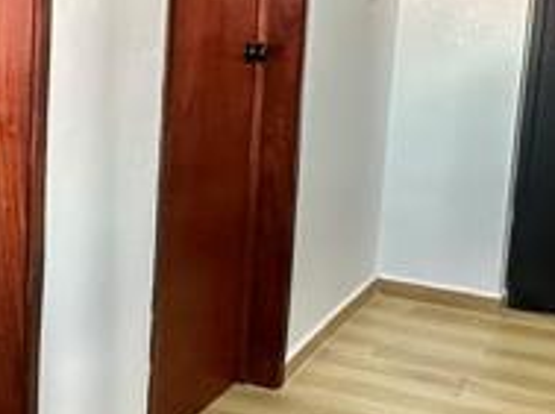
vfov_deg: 19.3
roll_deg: -0.2
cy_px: 164
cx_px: -85
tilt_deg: -10.4
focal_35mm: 76
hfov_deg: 23.8
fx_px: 1216
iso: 250
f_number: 2.2
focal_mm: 2.22
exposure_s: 1/99
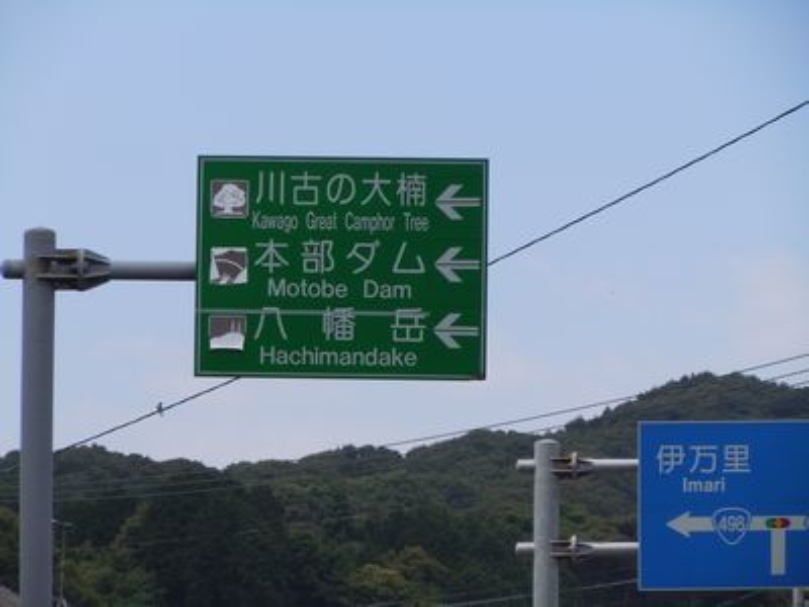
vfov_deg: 7.6
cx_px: 404
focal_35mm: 196
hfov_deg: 10.1
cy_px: 304
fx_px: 4581
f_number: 5.6
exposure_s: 1/500
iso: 100
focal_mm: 35
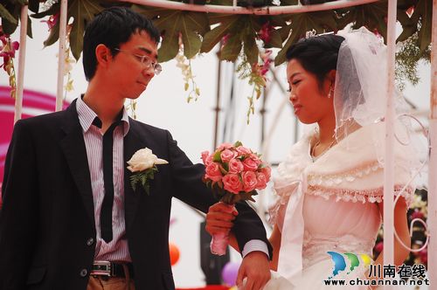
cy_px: 145
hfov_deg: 12.5
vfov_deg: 8.3
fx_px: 2000
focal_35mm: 165
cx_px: 218
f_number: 5.6
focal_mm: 110
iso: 400
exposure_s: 1/500
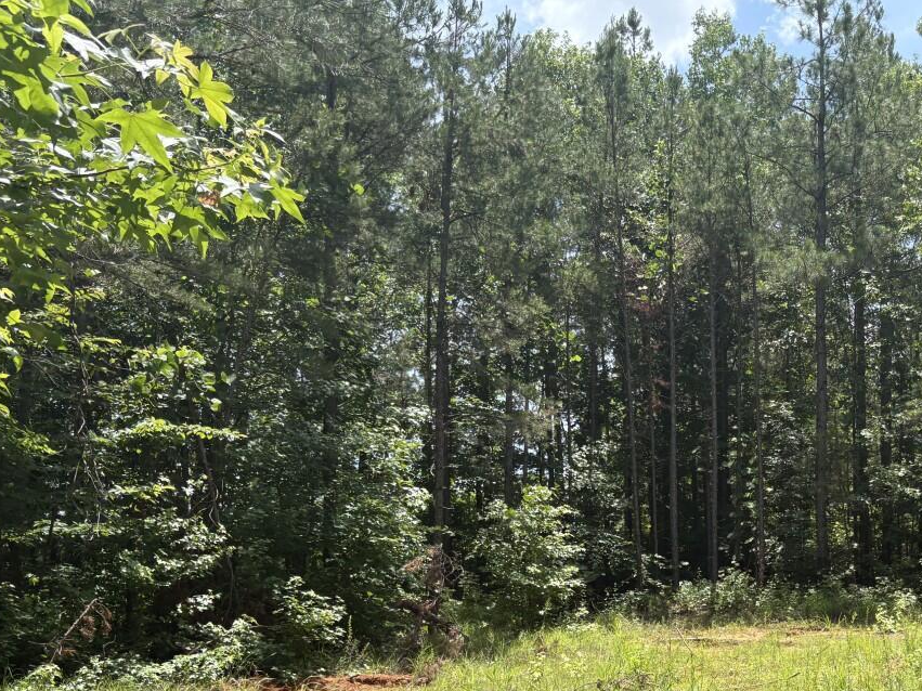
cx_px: 736
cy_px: 532
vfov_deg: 32.2
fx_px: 1172
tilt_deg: +2.0
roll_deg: +2.2
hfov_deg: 41.2
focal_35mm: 44
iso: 50
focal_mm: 5.96
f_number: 1.6
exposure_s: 1/1364
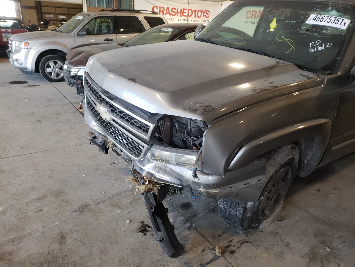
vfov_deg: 53.1
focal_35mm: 26
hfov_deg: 67.3
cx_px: 178
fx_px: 267
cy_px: 134
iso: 73
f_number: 1.5
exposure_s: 1/60.2
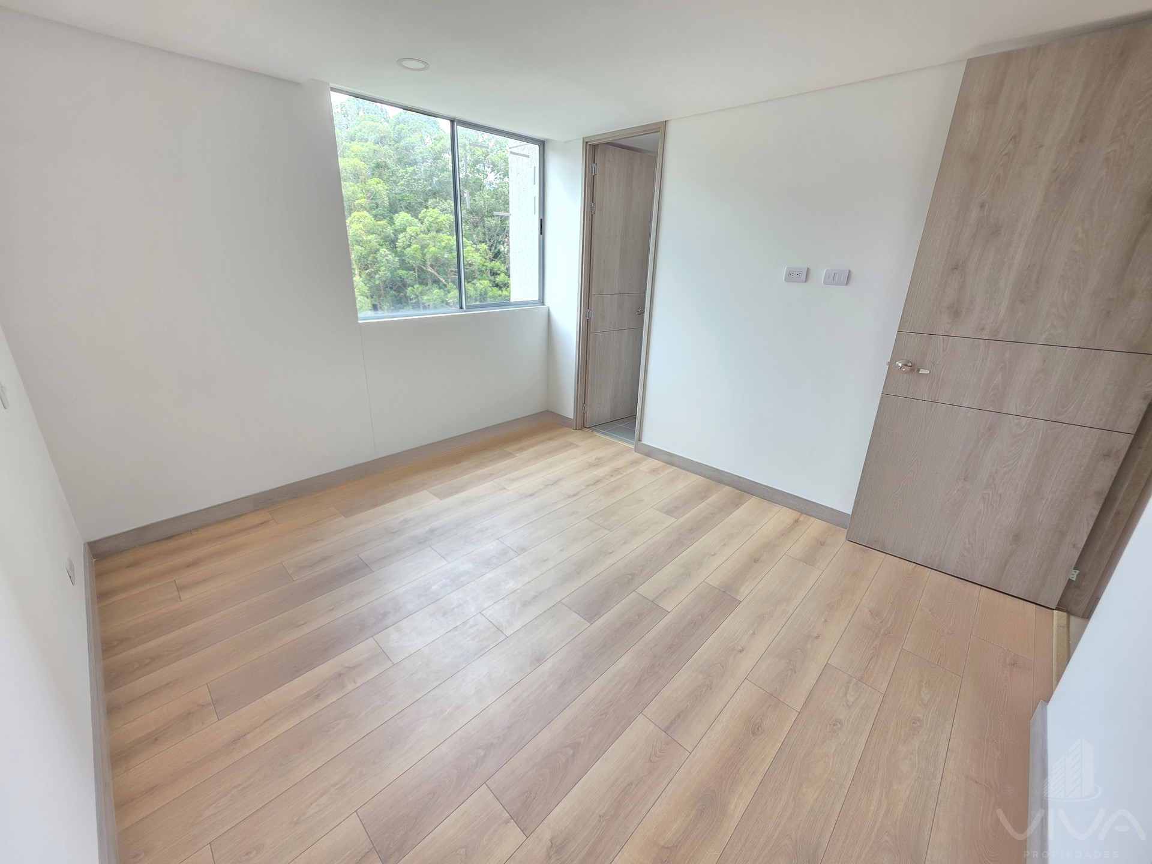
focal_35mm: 13
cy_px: 432
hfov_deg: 106.2
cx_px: 576
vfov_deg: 89.9
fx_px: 433
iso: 100
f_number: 1.9
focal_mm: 2.2
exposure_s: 1/120
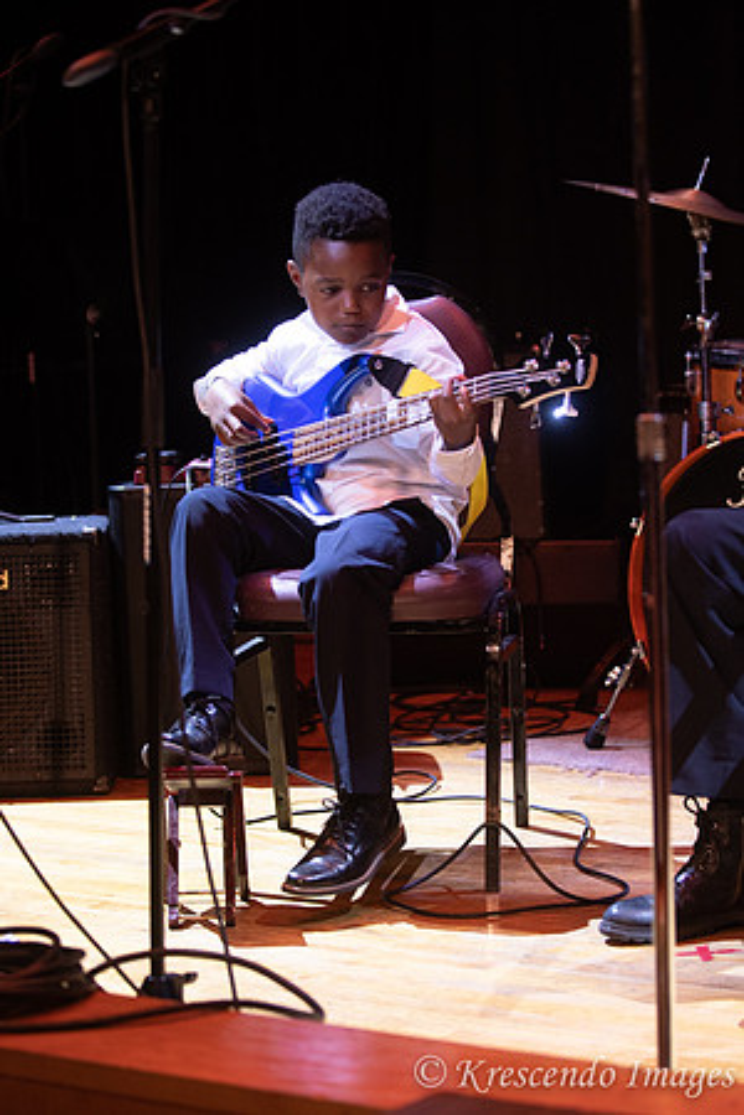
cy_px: 558
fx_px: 3627
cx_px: 372
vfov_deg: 17.5
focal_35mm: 117
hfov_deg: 11.7
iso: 800
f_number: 2.8
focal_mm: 78
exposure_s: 1/200
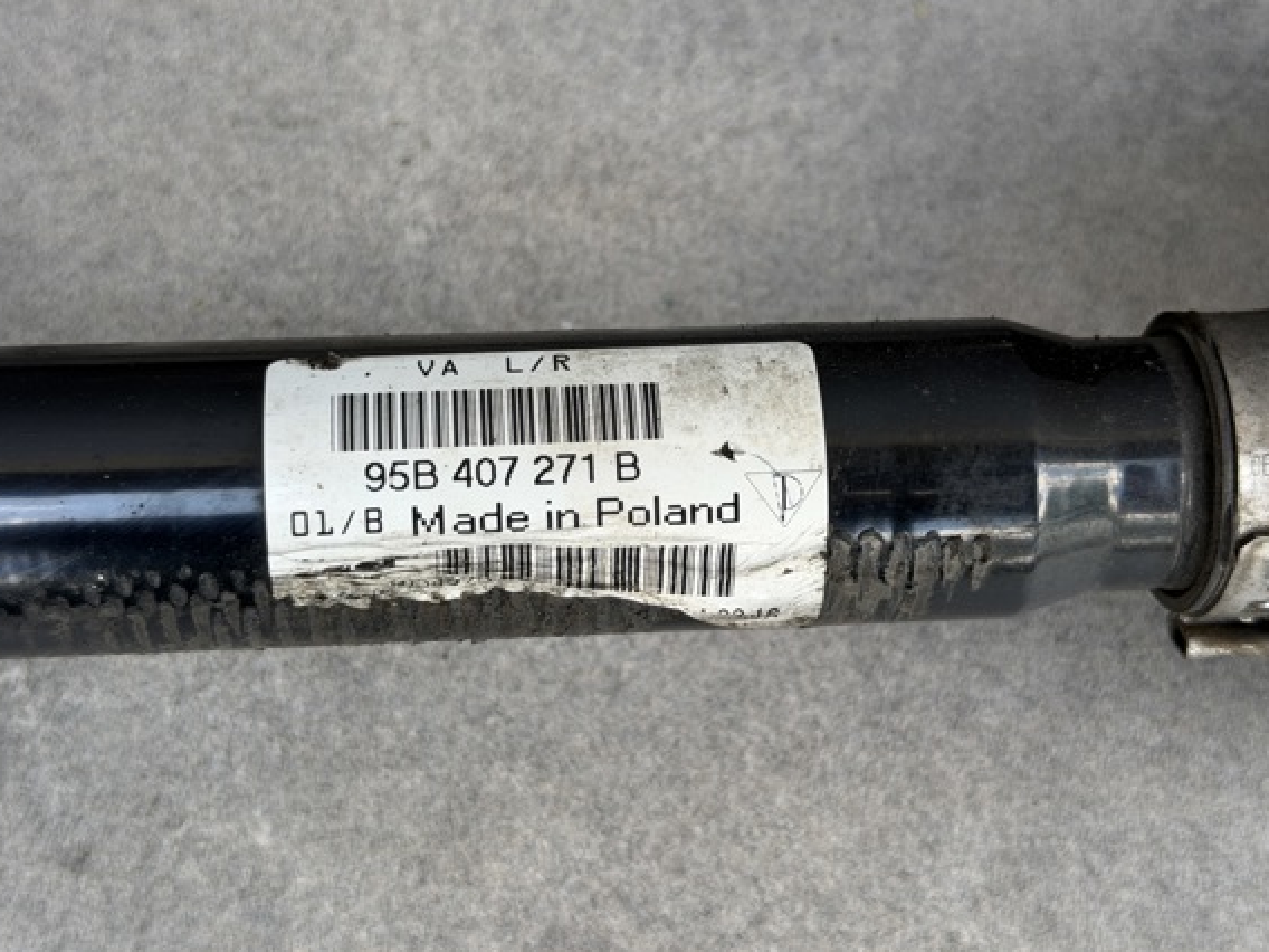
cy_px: 446
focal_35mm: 54
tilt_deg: -73.5
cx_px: 610
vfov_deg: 27.0
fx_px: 1980
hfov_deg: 35.5
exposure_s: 1/179
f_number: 1.78
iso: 50
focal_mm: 6.76
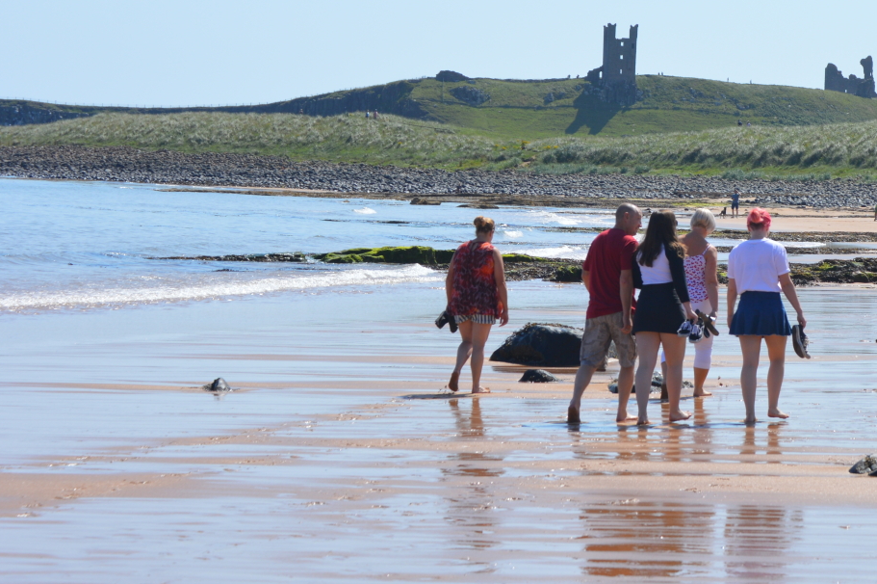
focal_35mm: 145
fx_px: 3527
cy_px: 207
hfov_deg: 14.1
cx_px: 742
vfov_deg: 9.5
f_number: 9
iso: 100
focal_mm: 55
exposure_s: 1/320
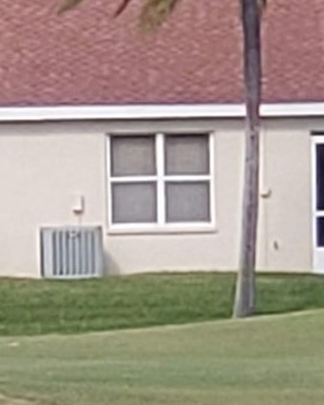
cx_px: 157
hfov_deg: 6.2
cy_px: 364
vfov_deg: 7.7
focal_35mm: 250
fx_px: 2997
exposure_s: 1/500
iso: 32
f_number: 2.4
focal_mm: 6
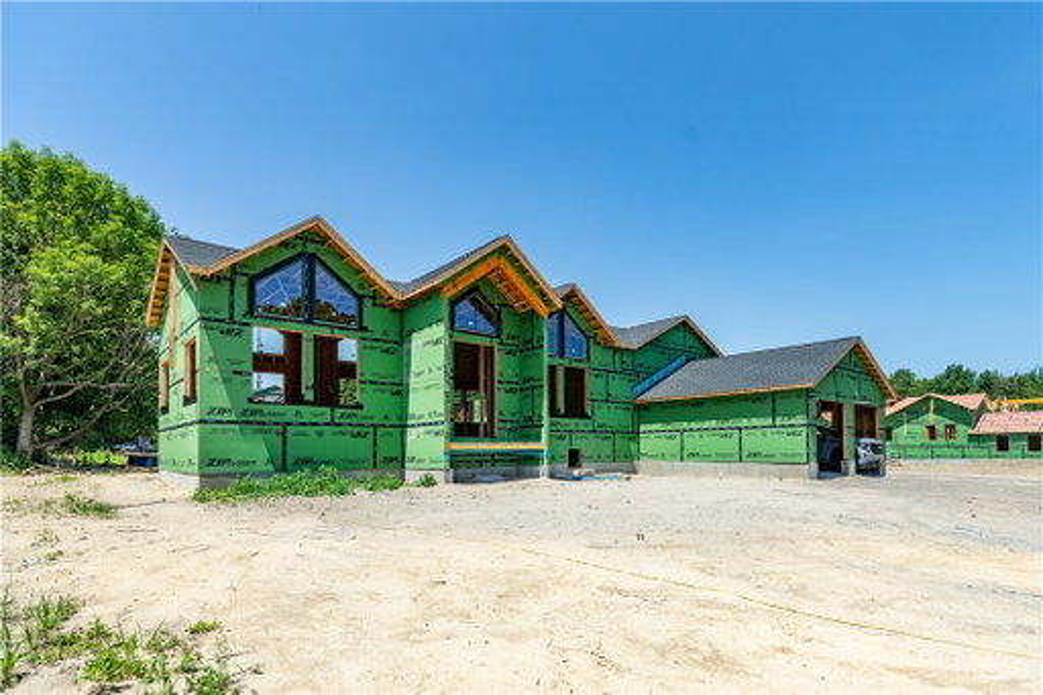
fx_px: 521
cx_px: 522
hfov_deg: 90.0
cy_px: 348
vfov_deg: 67.3
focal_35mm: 18
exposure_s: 1/320
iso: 100
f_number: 6.3
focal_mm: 18
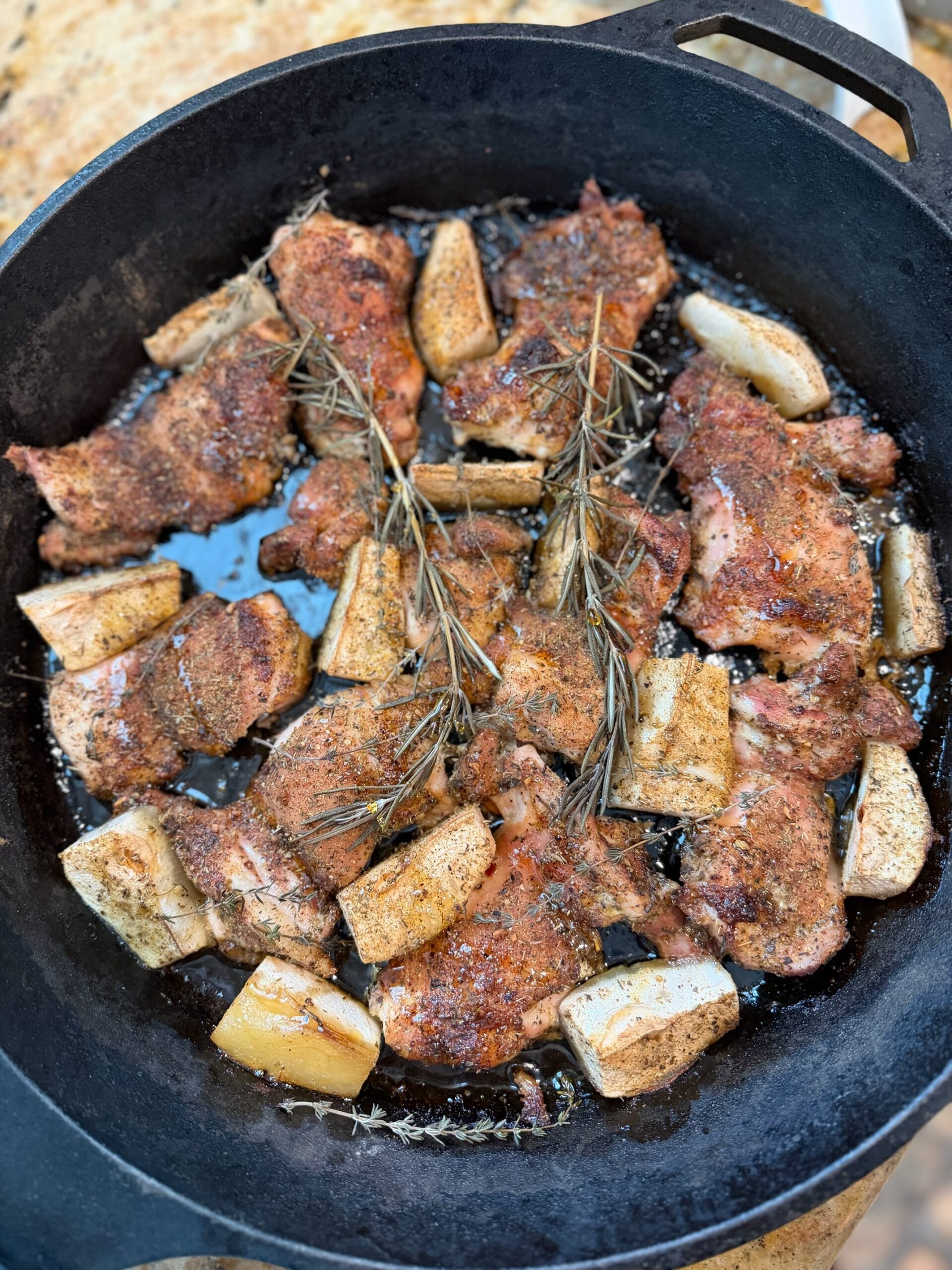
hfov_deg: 56.8
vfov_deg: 71.6
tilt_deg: -79.6
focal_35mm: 24
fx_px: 880
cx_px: 476
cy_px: 635
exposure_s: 1/60
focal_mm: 6.76
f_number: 1.78
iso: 400
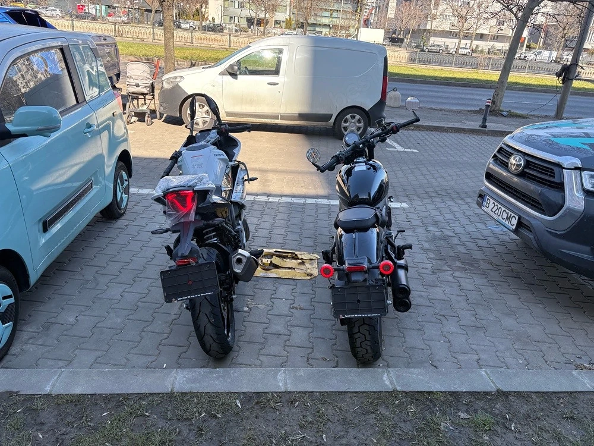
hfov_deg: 67.3
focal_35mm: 26
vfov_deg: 53.1
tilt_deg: -24.1
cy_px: 223
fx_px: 446
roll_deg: -2.5
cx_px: 297
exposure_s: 1/571
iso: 50
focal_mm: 5.96
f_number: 1.6
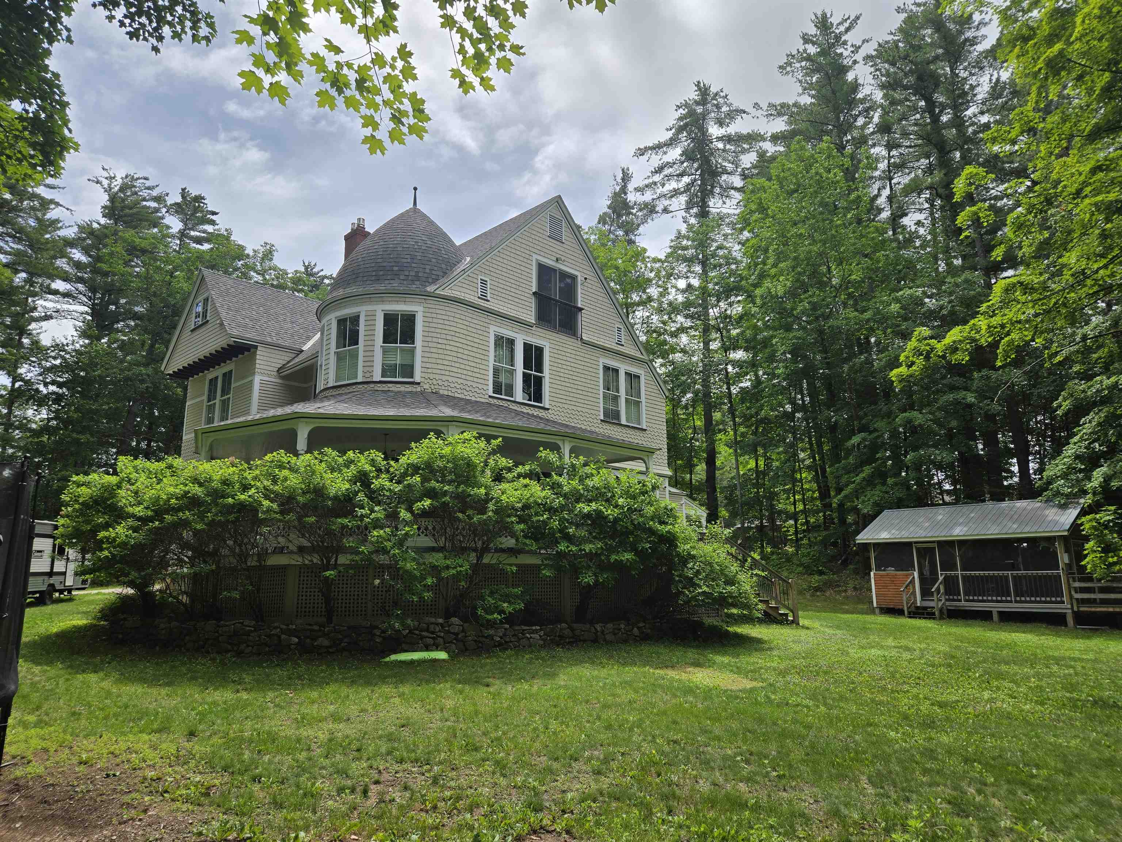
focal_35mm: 23
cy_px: 421
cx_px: 561
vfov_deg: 58.9
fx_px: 745
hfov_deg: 73.9
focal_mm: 5.4
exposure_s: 1/3160
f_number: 1.8
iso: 25
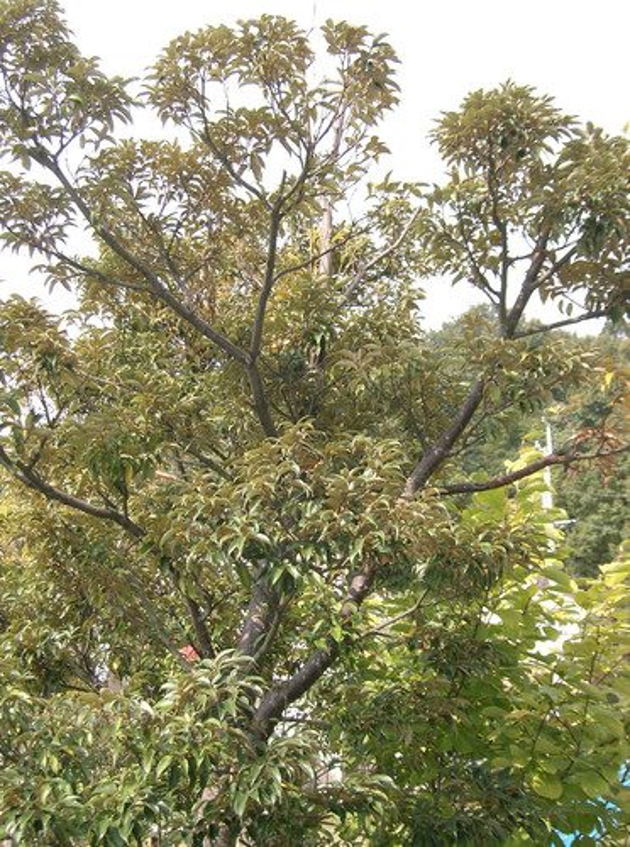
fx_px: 951
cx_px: 315
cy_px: 424
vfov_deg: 48.0
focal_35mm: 39
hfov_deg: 36.6
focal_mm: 8
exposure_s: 1/800
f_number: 2.8
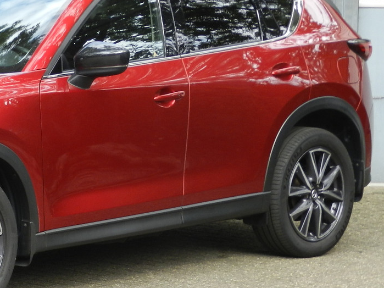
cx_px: 7
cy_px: 172
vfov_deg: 7.2
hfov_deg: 9.5
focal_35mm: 206
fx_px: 2285
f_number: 4.6
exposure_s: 1/100
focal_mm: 17.7
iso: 160
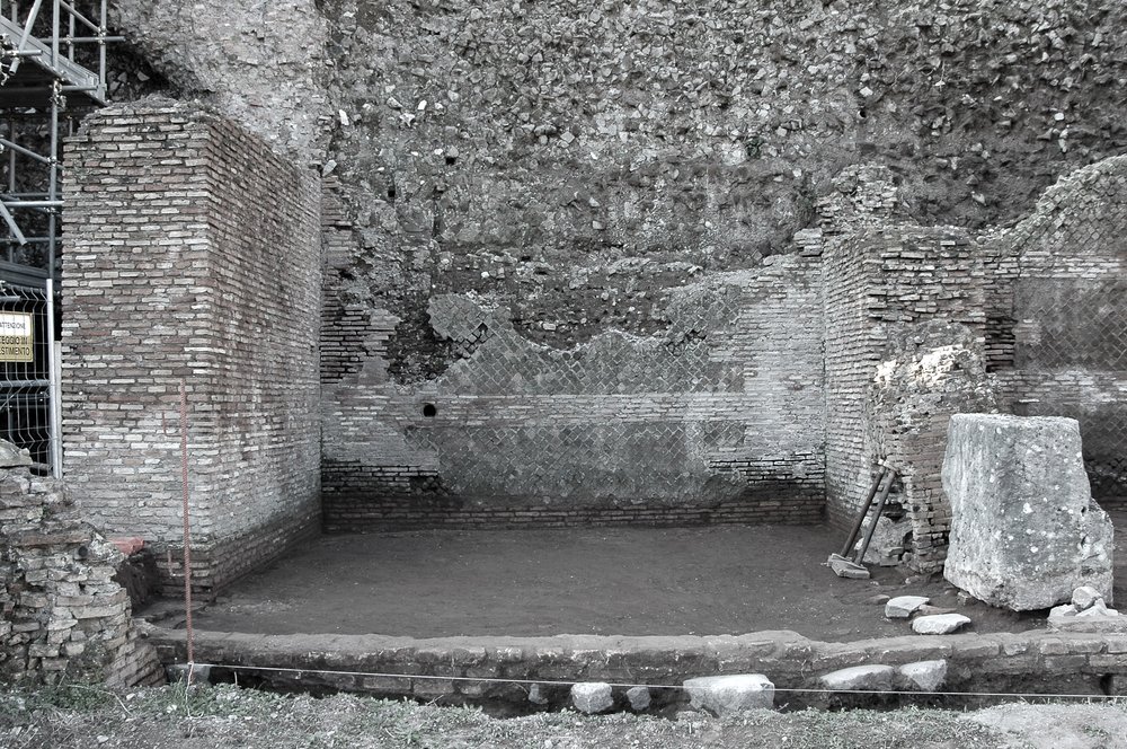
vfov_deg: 36.8
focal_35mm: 36
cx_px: 564
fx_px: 1126
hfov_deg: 53.2
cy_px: 374
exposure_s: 1/40
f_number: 8
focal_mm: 24
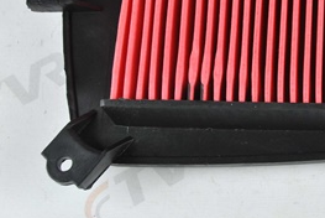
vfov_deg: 12.5
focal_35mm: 109
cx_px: 340
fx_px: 985
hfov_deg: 18.2
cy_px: 36
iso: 200
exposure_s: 1/15
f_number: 5.6
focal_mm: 32
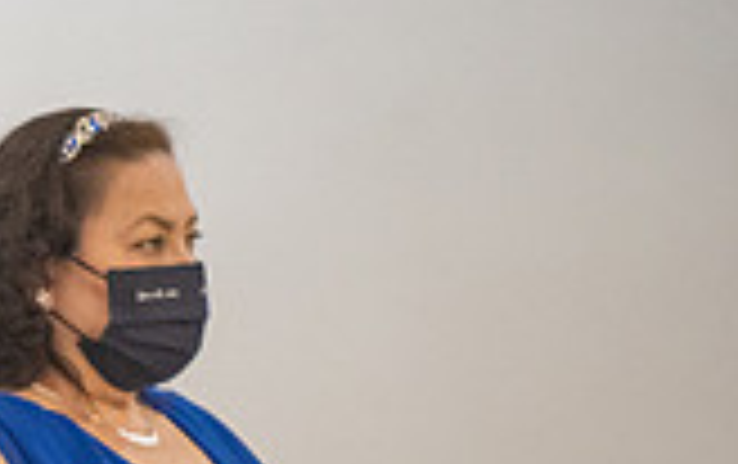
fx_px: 14924
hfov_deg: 2.8
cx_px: -464
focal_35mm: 741
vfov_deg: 1.8
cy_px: 655
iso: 2000
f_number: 2.8
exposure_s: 1/160
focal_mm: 200
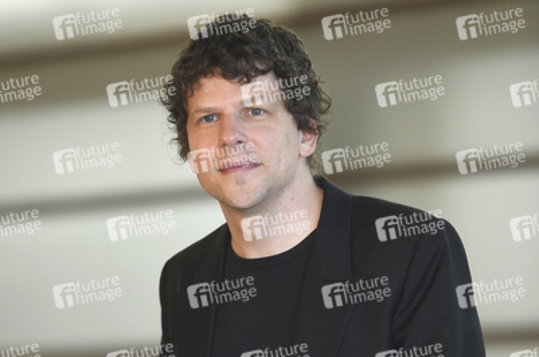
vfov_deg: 6.9
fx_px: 2945
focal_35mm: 197
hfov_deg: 10.5
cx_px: 240
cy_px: 192
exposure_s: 1/800
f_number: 3.2
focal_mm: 175
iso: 640
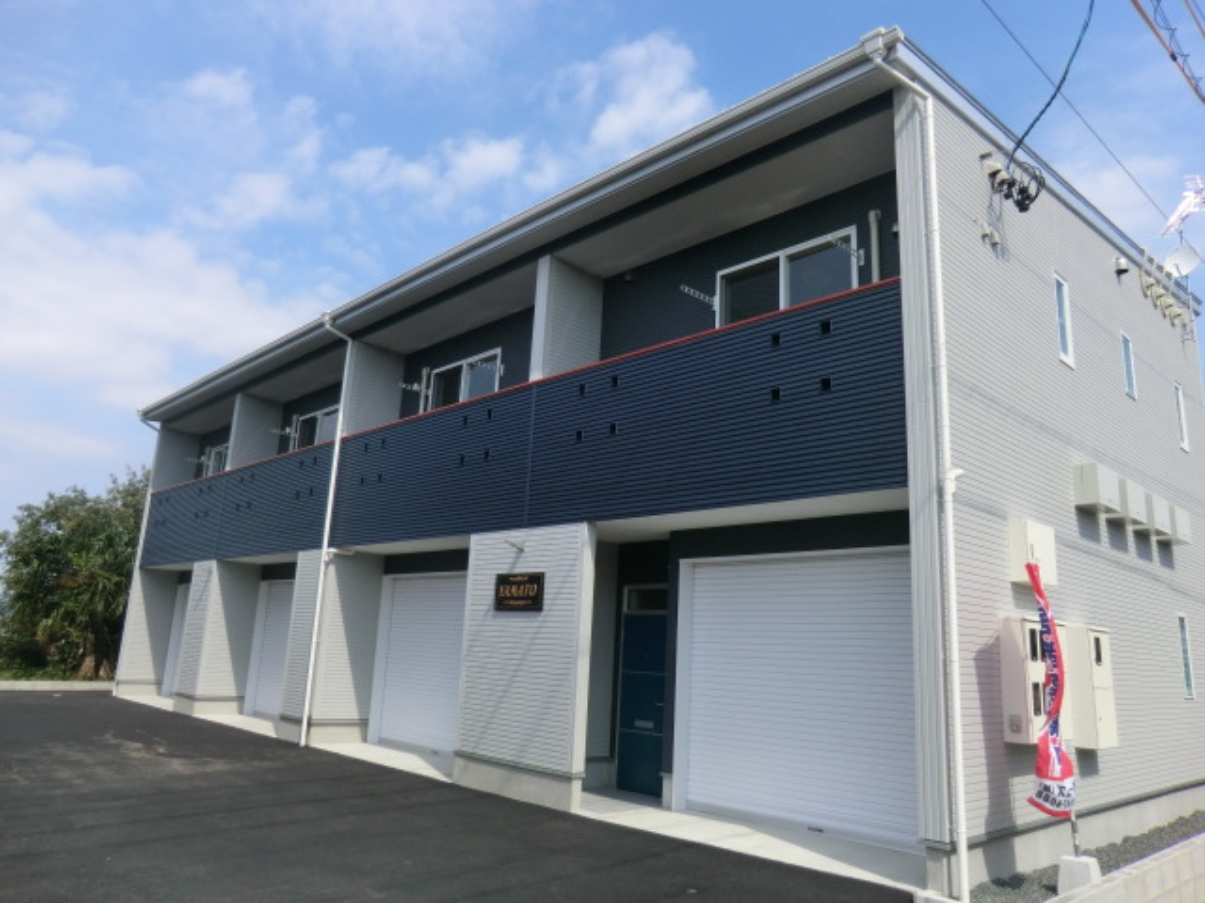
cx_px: 602
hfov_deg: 71.6
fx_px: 835
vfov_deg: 56.8
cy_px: 452
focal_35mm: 24
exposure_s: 1/1000
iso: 80
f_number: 3.2
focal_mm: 4.3
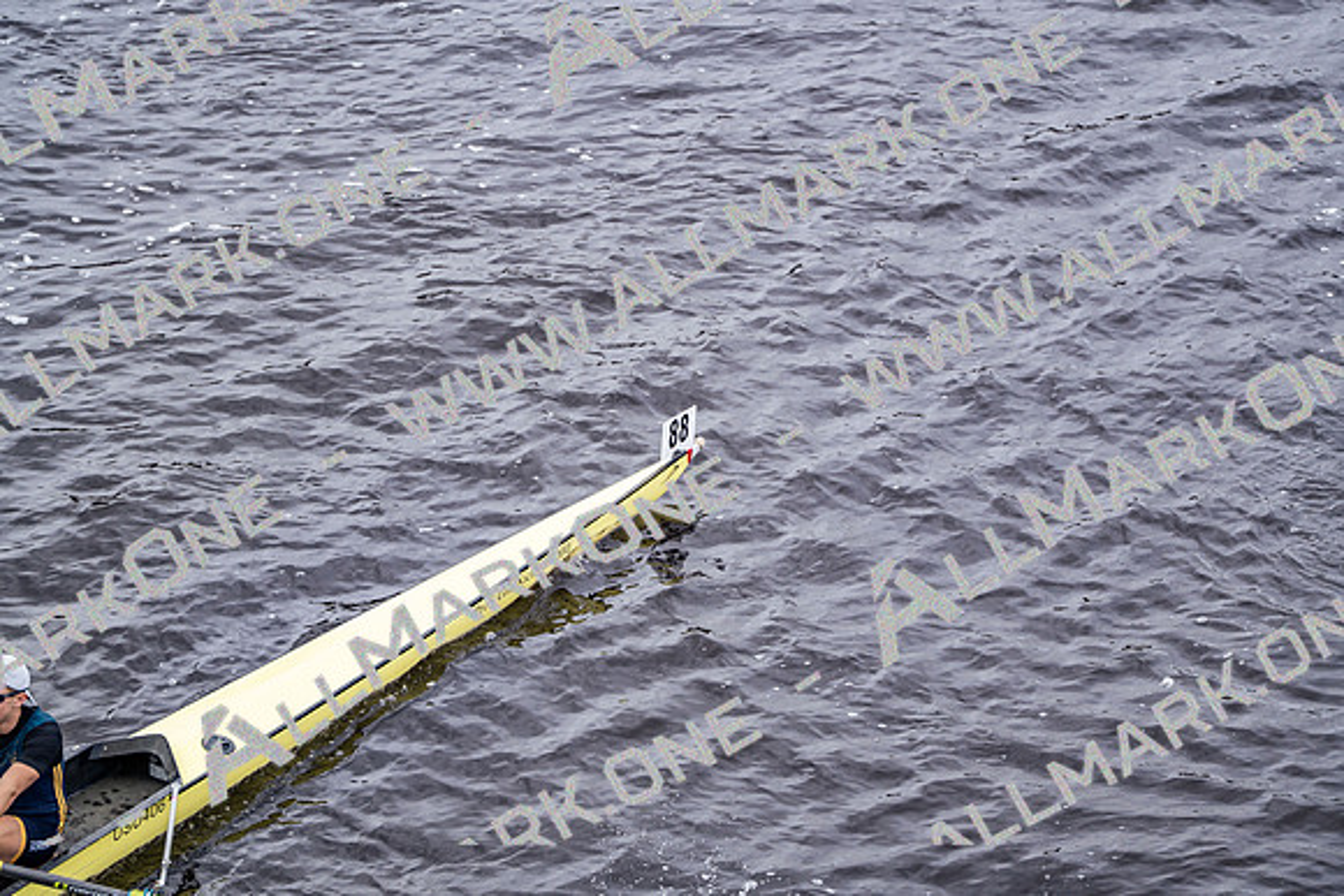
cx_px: 672
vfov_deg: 6.9
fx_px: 7468
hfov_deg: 10.3
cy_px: 448
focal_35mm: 200
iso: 320
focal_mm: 200
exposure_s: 1/2000
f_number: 2.8
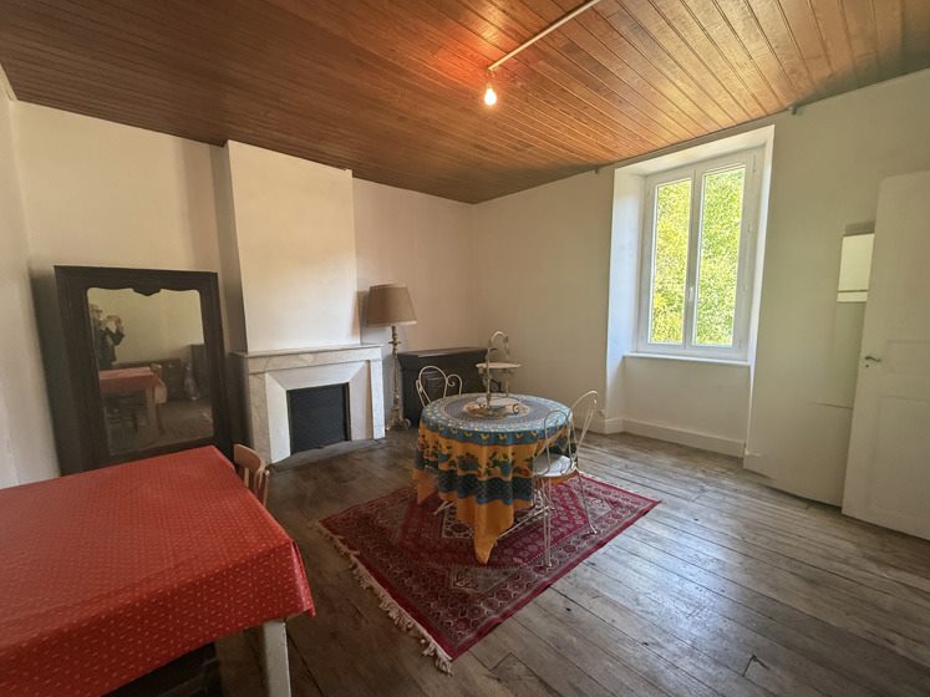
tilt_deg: -7.4
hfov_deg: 98.2
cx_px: 478
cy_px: 363
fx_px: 403
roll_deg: +0.3
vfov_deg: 81.7
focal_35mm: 15
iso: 500
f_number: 2.2
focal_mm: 2.22
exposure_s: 1/100
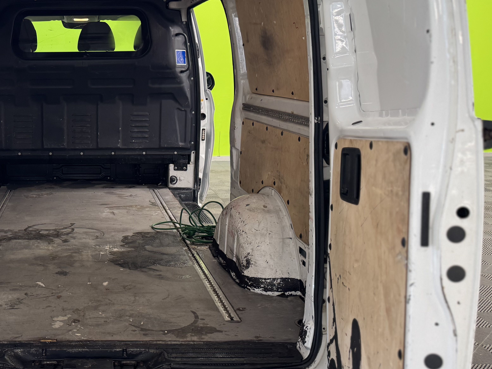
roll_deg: +0.8
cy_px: 189
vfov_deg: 32.9
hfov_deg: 40.5
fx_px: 625
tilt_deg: -11.6
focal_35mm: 44
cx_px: 72
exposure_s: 1/100
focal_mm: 6.76
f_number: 1.78
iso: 200
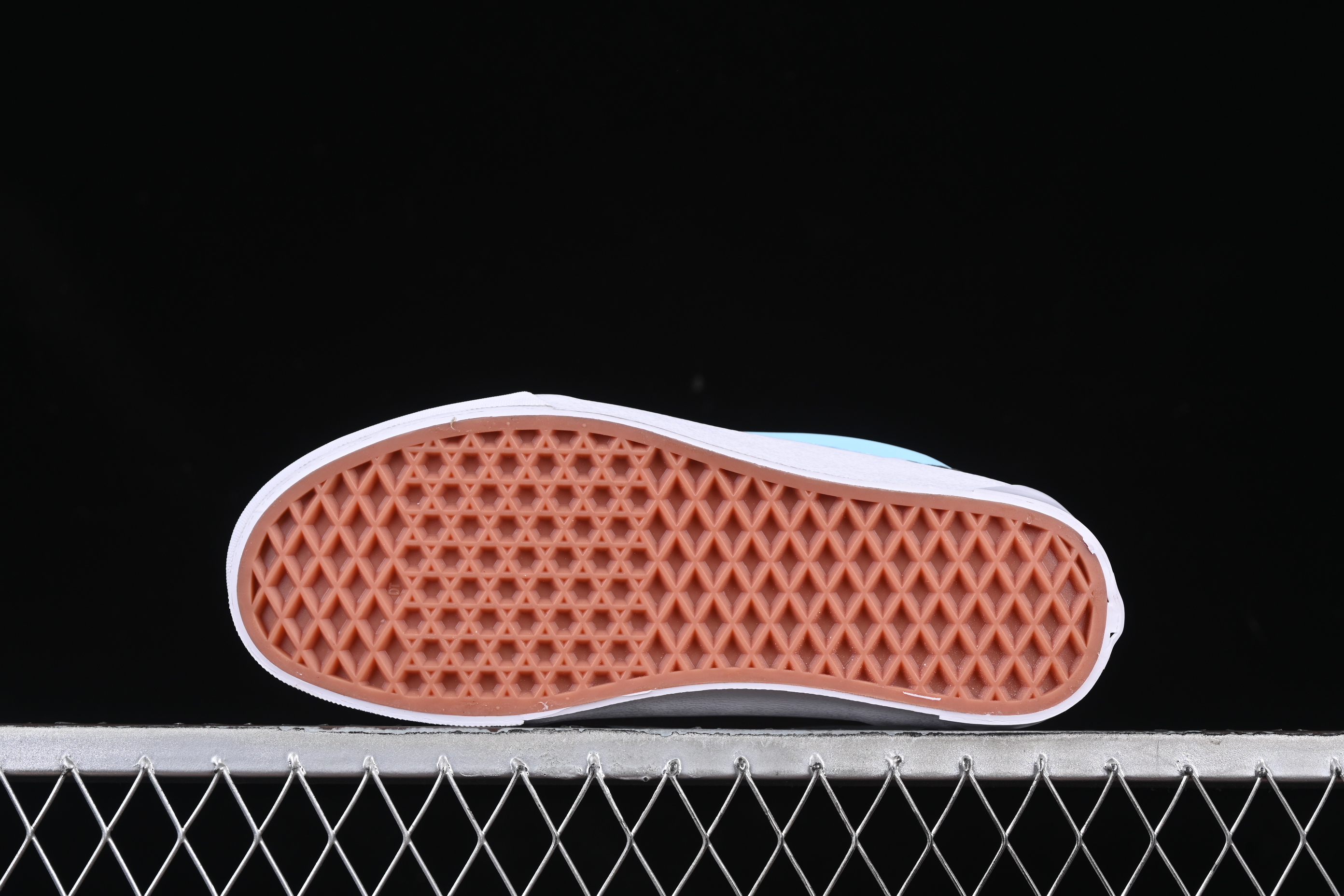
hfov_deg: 27.0
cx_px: 672
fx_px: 2800
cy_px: 448
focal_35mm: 75
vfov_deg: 18.2
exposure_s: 1/60
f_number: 7.1
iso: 160
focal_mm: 50
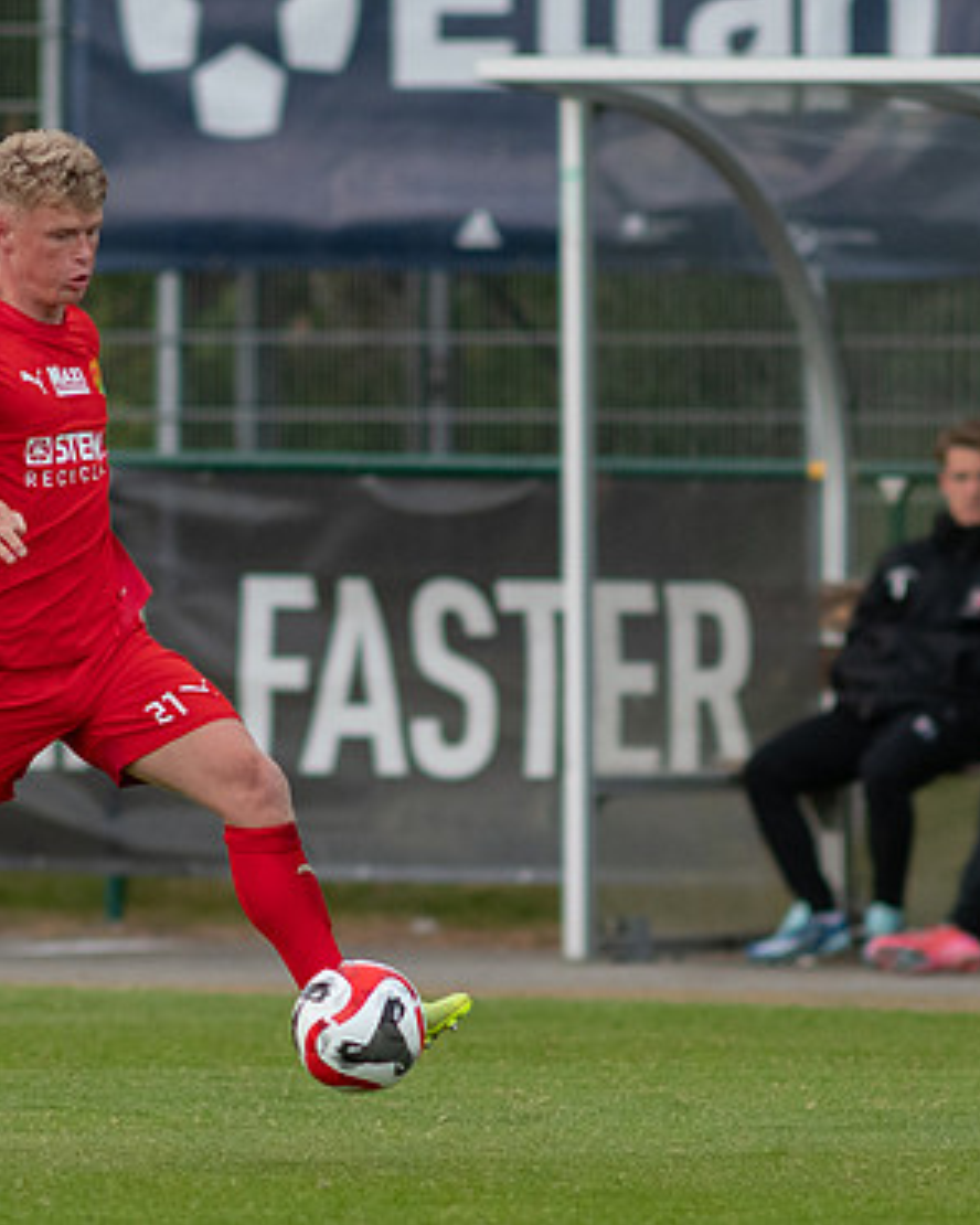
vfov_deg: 1.9
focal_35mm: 1034
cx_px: 210
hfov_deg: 1.5
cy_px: 745
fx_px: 37488
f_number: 3.2
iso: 720
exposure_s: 1/1250
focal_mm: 300
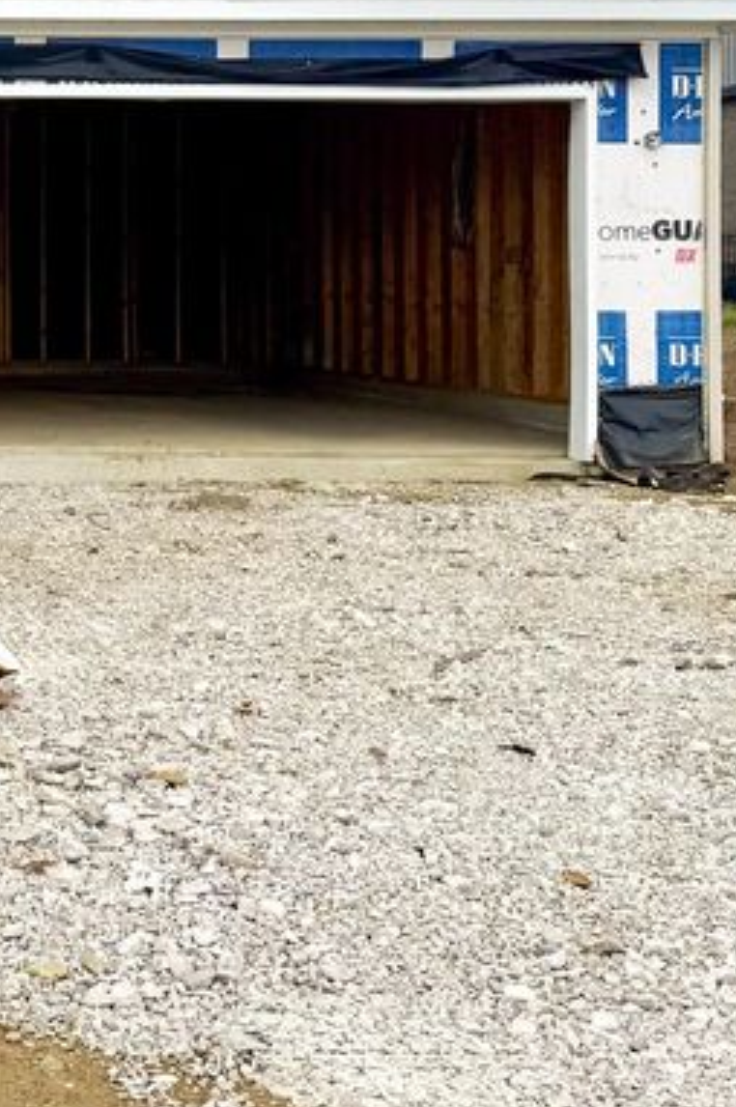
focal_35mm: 67
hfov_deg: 18.7
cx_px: -243
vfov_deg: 28.6
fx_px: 2058
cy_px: 49
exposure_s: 1/8000
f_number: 1.8
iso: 80
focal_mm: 6.76
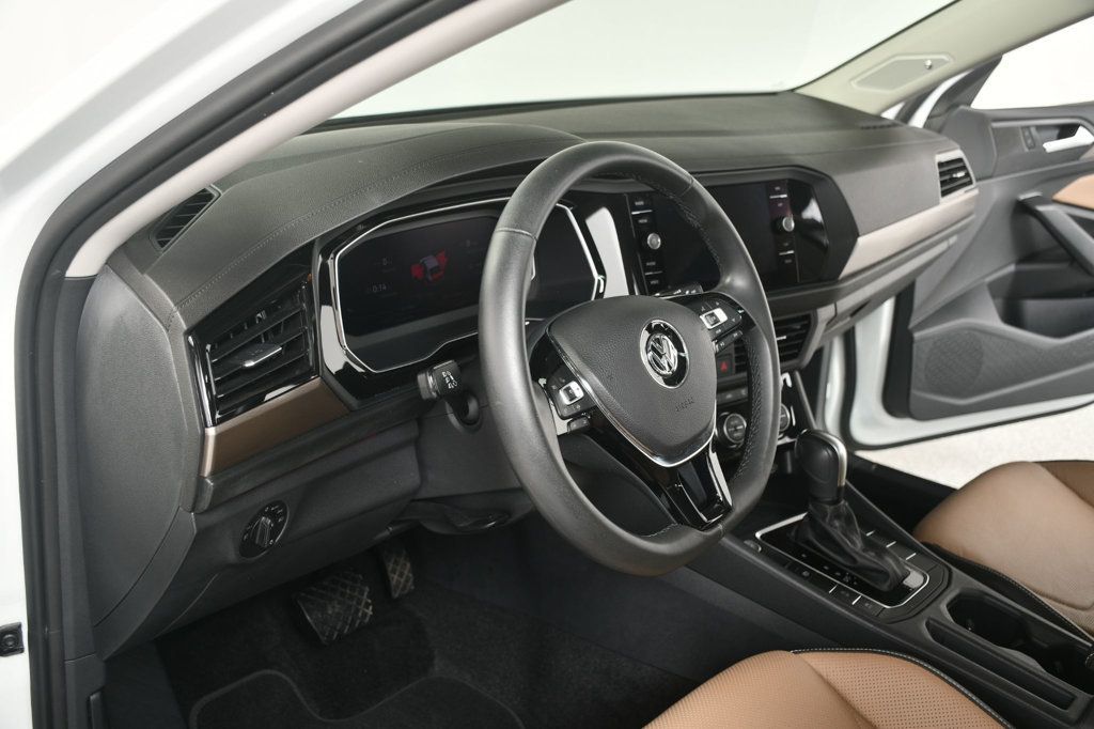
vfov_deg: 34.2
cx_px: 547
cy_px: 364
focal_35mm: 39
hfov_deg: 49.6
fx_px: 1185
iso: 100
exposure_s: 1/160
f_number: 3.8
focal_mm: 26
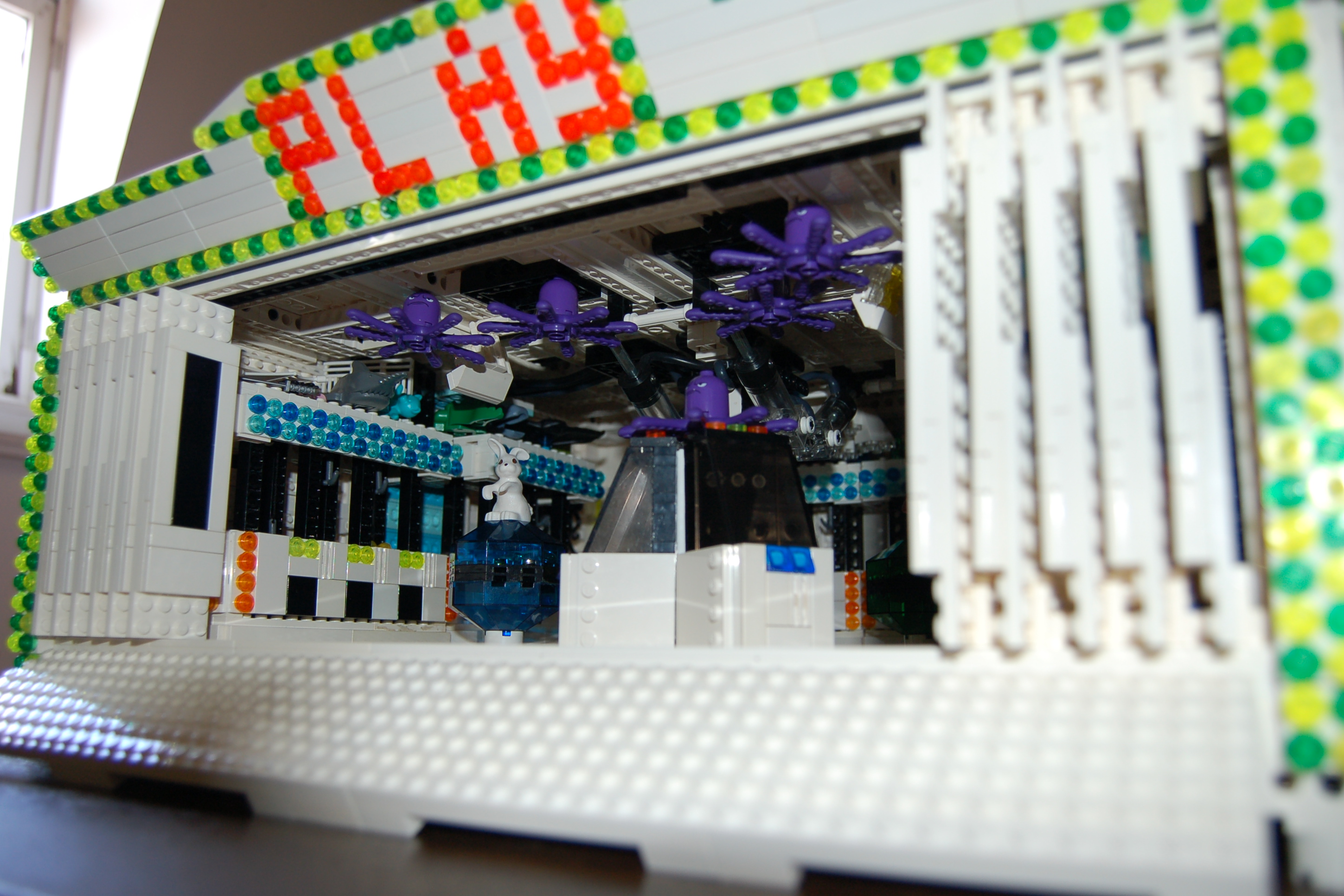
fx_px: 1045
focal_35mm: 28
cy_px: 451
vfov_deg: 46.4
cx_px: 661
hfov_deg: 65.5
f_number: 3.5
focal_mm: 18
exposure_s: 1/60
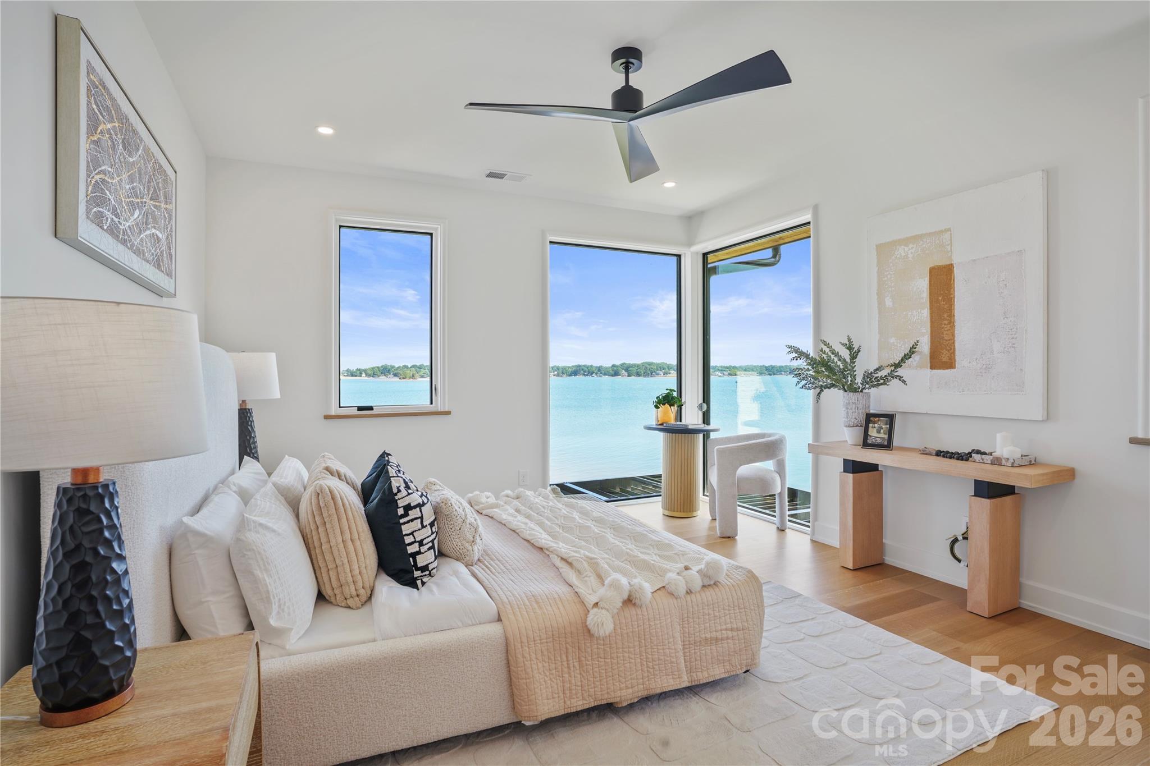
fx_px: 543
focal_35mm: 17
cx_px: 575
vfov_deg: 70.4
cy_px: 383
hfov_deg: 93.3
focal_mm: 17
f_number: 9
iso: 100
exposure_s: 1/5
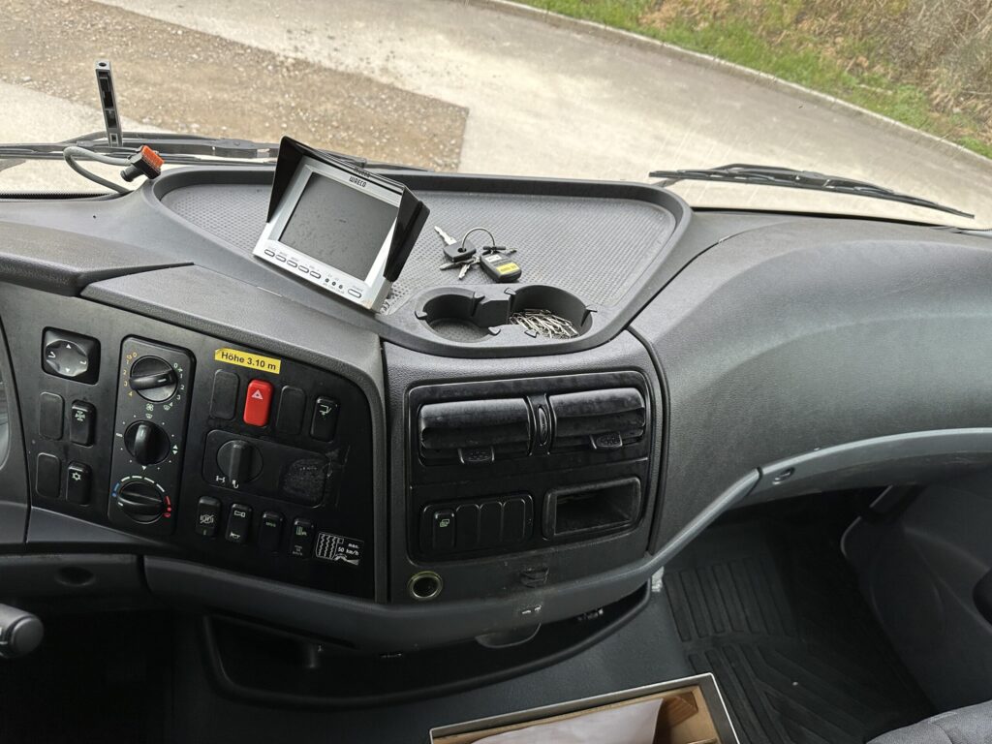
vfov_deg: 56.8
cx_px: 496
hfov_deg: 71.6
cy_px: 372
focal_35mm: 24
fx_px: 688
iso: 250
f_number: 1.78
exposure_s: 1/50
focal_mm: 6.86
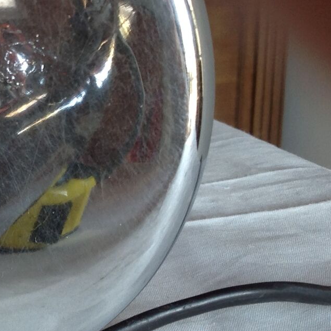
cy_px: 144
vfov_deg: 17.9
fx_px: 1049
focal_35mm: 97
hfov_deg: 16.6
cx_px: -137
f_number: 2.4
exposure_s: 1/15
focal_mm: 4.28
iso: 64
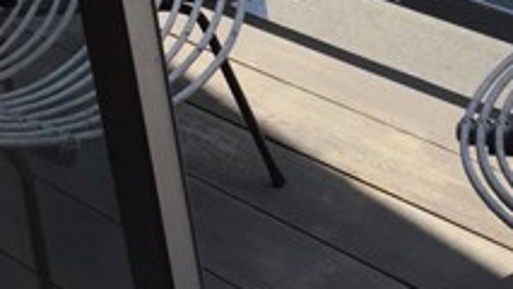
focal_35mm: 95
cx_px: 400
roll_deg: +3.7
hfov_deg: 22.2
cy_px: -236
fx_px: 1293
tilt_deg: -20.4
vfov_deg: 11.8
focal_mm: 4.15
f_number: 2.2
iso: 32
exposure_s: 1/1041
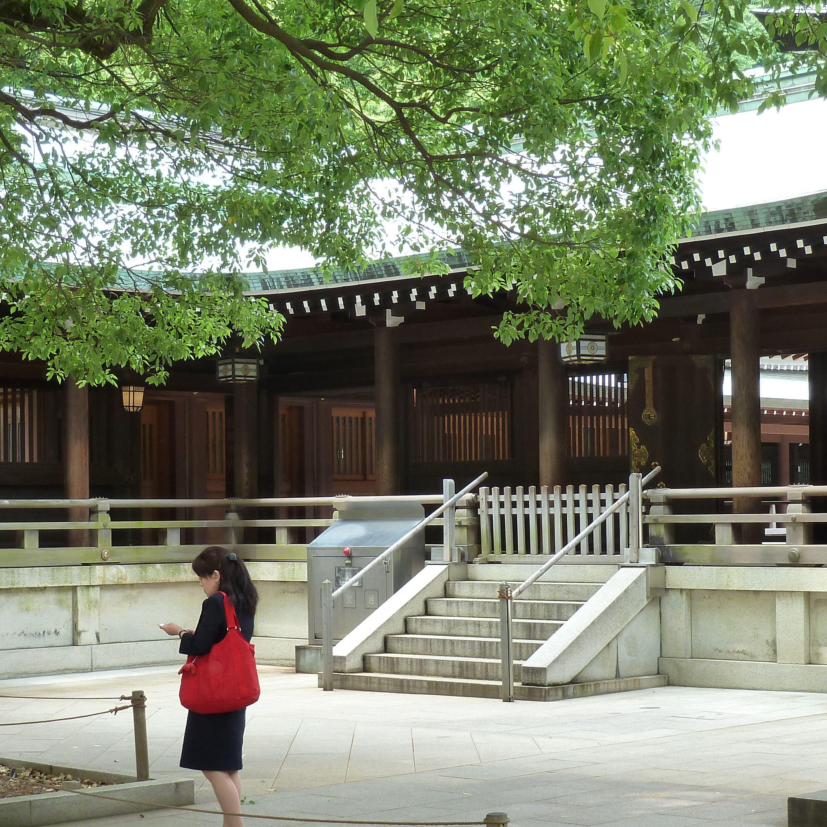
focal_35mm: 73
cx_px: 393
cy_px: 480
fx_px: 1973
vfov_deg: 23.6
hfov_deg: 23.7
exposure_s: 1/50
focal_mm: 7.3
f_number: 3.7
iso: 125
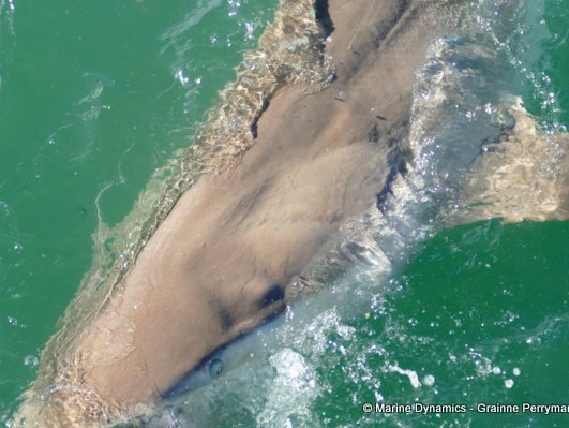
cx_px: 269
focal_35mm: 88
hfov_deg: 22.2
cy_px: 214
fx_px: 1447
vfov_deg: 16.8
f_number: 3.7
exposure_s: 1/500
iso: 125
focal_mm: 29.59
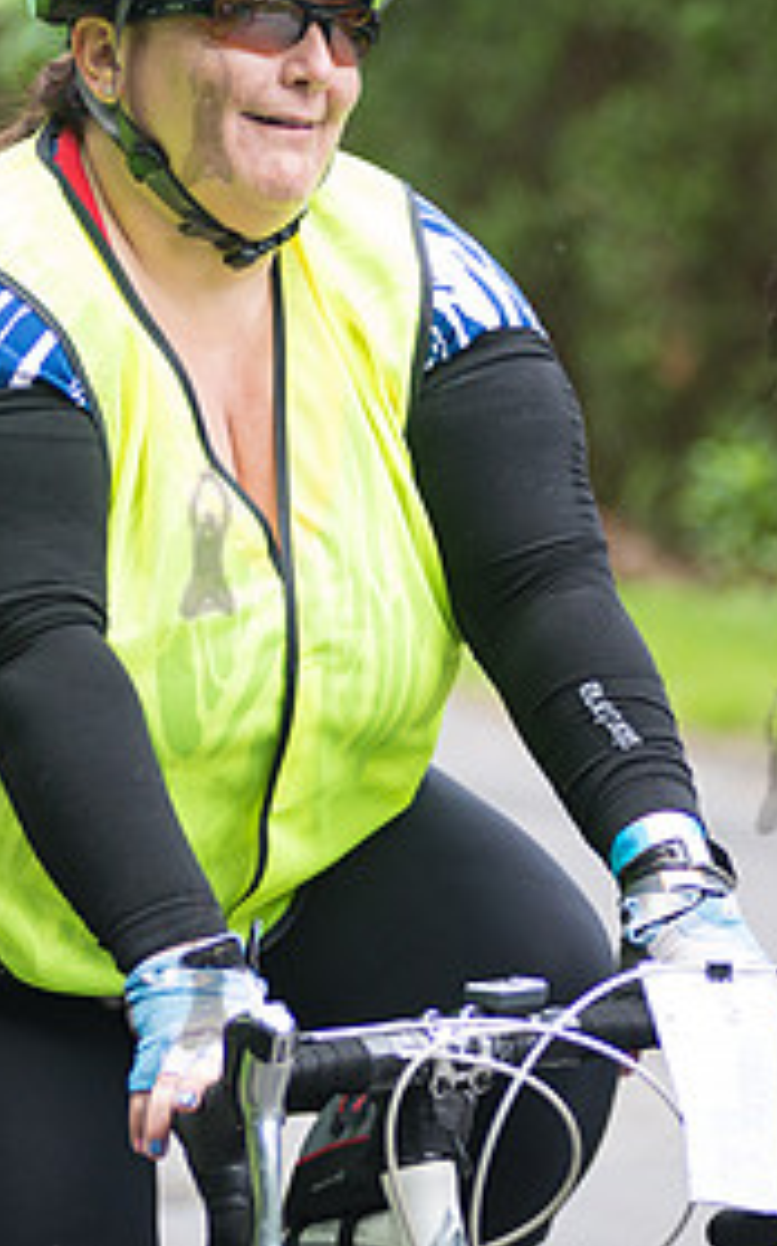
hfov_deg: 6.7
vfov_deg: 10.8
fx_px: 6617
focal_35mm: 195
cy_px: 538
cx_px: 205
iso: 640
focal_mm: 92
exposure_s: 1/800
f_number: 2.8
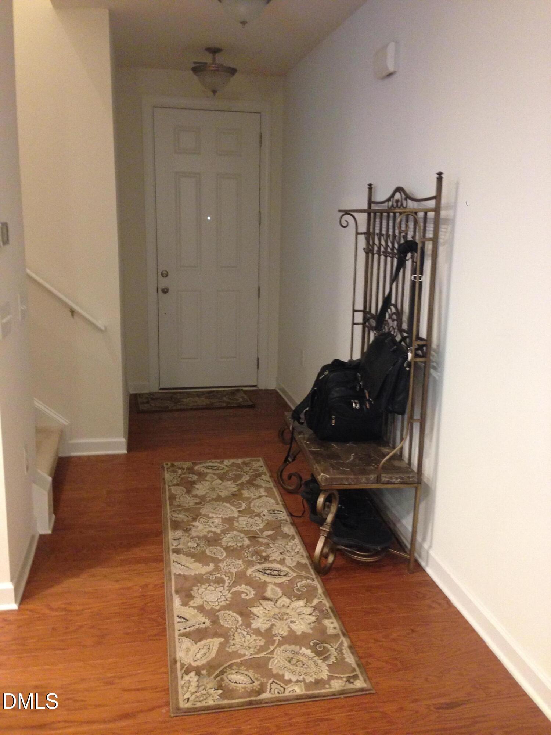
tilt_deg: -7.7
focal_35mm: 33
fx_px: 700
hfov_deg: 42.9
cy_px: 368
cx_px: 276
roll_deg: -0.5
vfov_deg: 55.4
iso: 250
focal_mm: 4.12
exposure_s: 1/20
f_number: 2.4
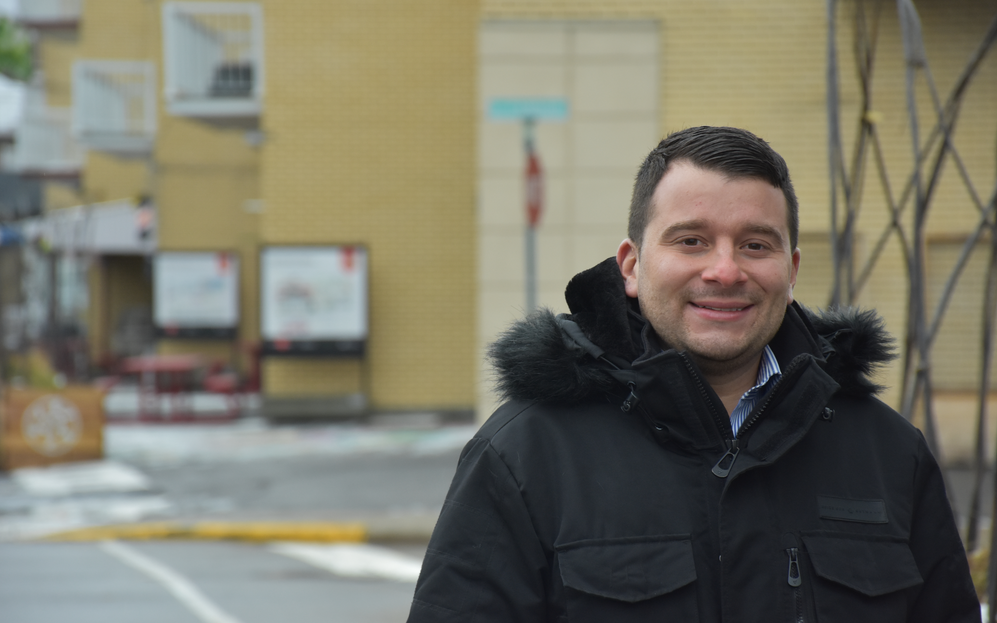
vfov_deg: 6.6
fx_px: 5407
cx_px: 498
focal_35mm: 199
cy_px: 311
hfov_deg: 10.5
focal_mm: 130
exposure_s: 1/200
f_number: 7.1
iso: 800
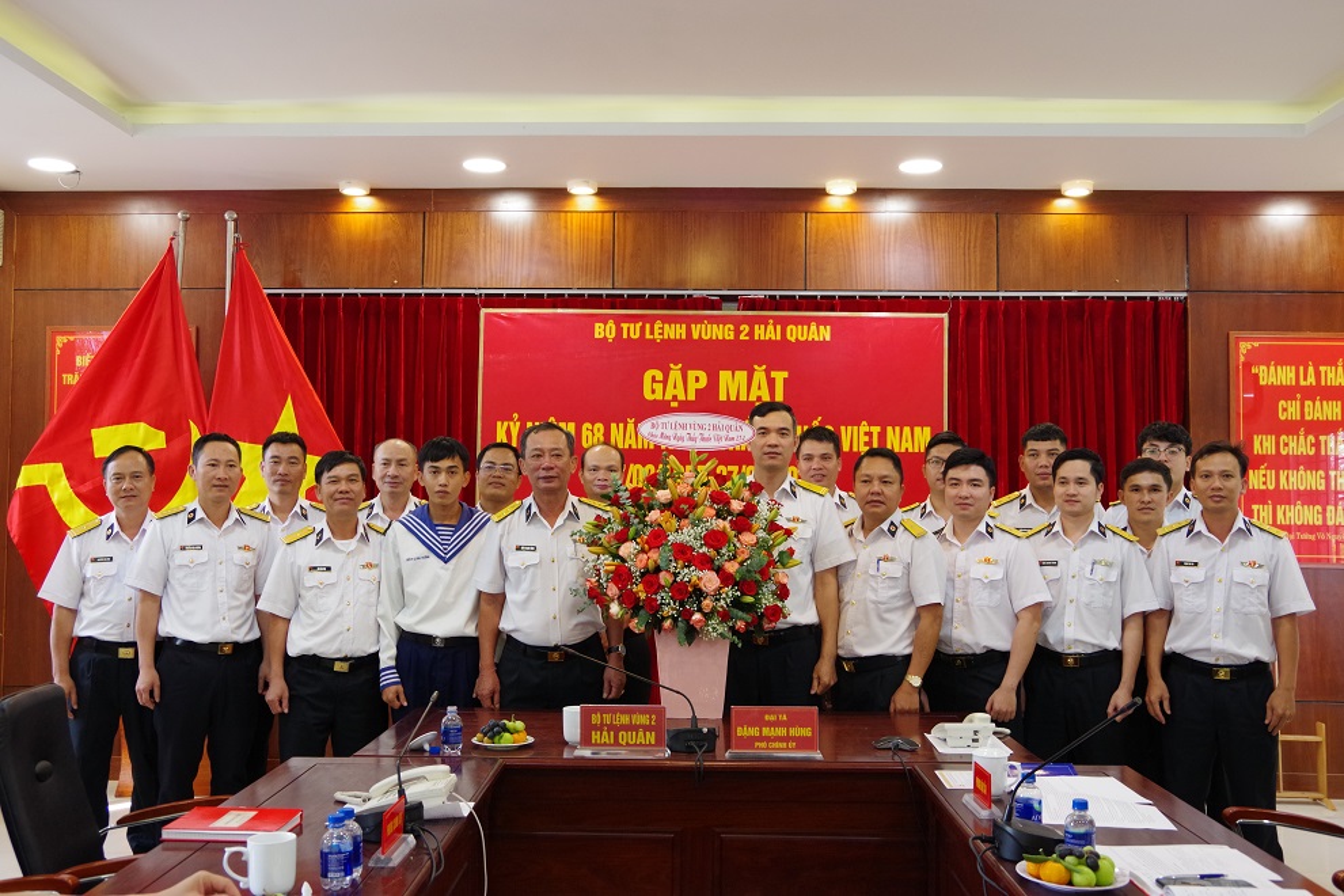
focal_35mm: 31
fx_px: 1157
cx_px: 672
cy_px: 448
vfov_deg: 42.3
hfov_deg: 60.3
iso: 1600
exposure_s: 1/60
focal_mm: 21
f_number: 5.6
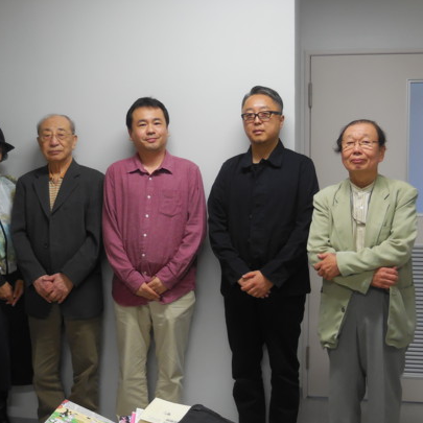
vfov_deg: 31.6
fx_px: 747
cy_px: 212
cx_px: 192
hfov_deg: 31.6
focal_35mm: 54
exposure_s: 1/30
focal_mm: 8.1
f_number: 4.2
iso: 320
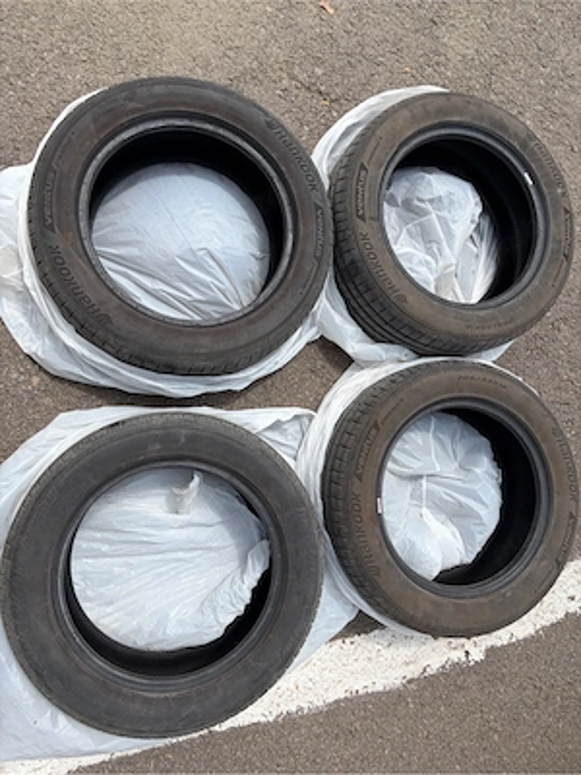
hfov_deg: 53.1
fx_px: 582
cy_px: 388
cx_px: 290
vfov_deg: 67.3
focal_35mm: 26
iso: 50
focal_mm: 5.96
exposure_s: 1/4065
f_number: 1.6
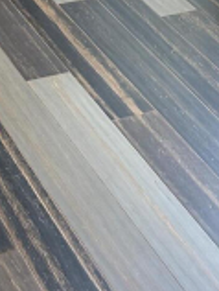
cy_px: -310
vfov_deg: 15.2
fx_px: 850
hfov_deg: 13.7
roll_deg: -0.5
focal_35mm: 101
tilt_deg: -11.9
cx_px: -127
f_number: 1.78
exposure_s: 1/60
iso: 250
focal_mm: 6.86
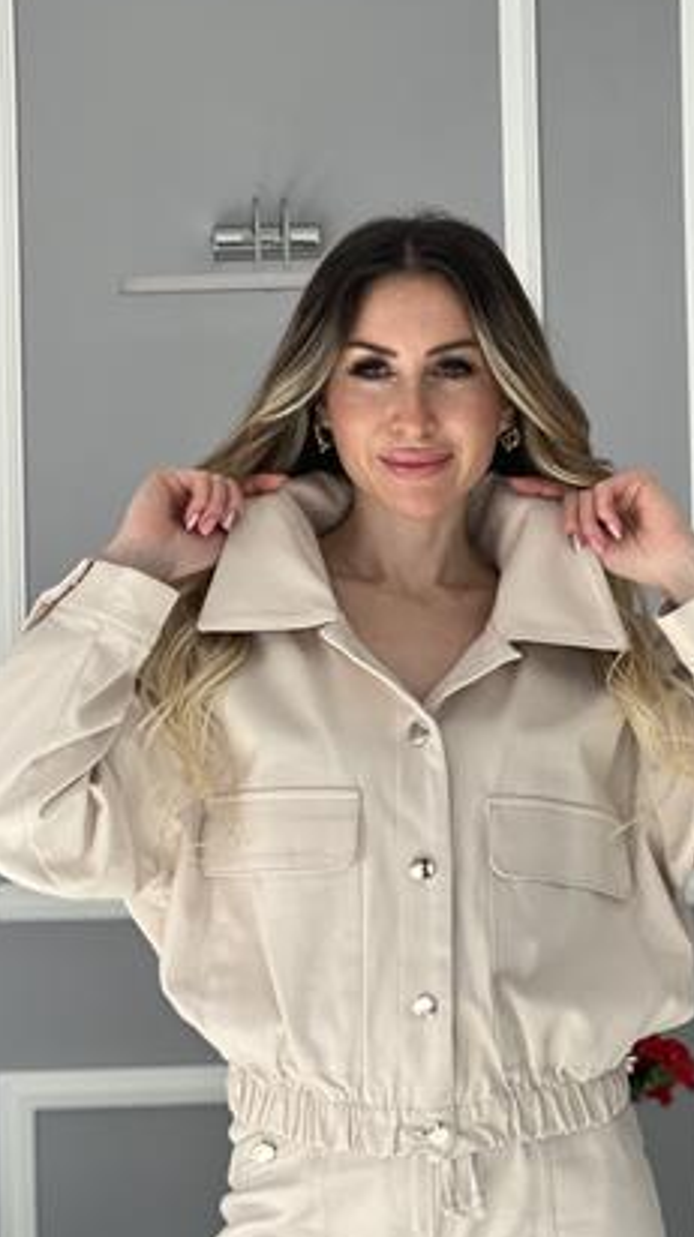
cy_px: 594
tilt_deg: +0.9
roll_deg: +0.7
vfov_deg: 20.2
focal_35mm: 106
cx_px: 382
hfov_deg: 11.4
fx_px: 3476
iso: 64
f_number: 2.8
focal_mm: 9
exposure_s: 1/121
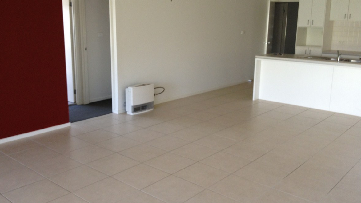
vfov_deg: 30.4
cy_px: 92
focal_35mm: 39
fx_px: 373
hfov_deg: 51.6
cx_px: 179
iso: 64
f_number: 2.4
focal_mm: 4.28
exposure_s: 1/30
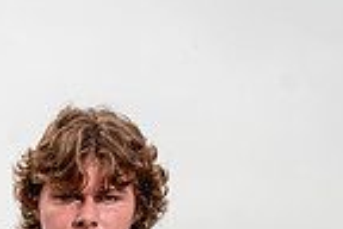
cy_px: 506
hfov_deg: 11.7
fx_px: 1667
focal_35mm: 175
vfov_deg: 7.4
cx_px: 21
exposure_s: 1/800
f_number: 5.6
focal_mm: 56
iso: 125
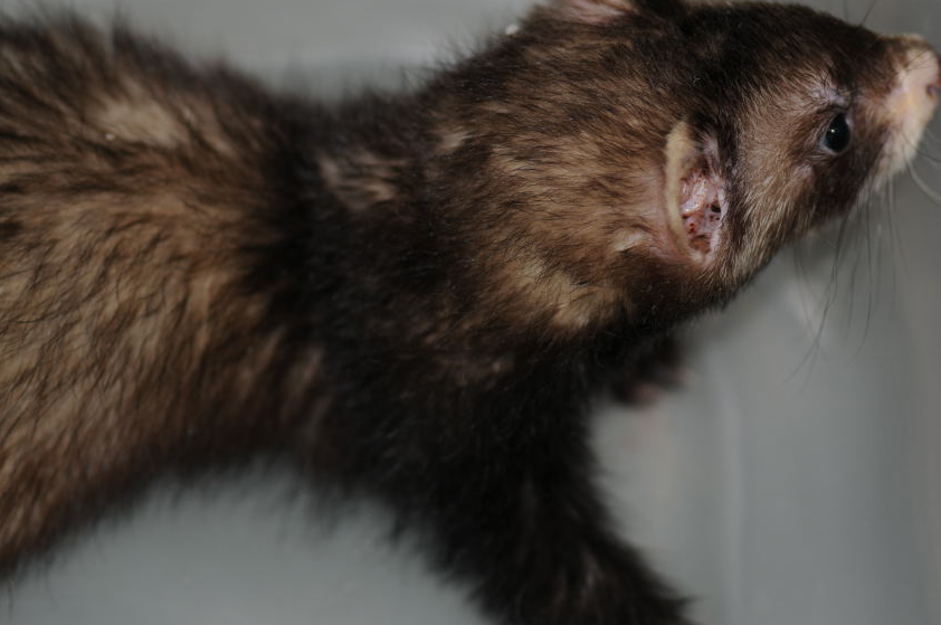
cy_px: 324
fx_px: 5002
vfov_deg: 7.1
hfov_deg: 10.7
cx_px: 516
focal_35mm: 192
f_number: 3.5
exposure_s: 1/60
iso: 200
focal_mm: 105
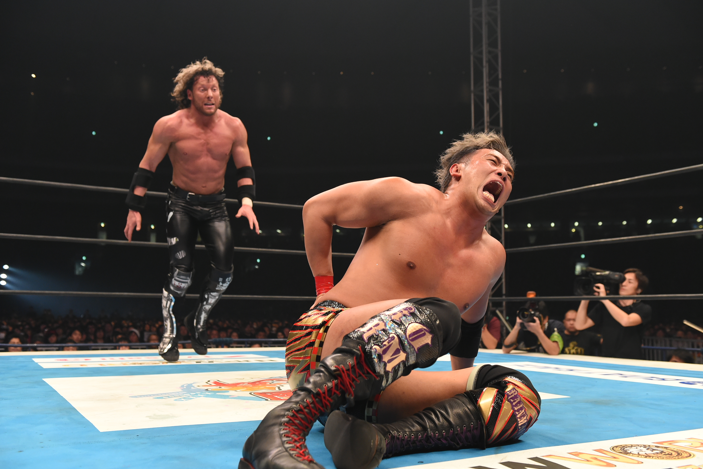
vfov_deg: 37.8
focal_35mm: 35
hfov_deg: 54.4
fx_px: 683
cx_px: 359
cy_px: 233
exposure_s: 1/640
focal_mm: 34
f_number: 5
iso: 3200
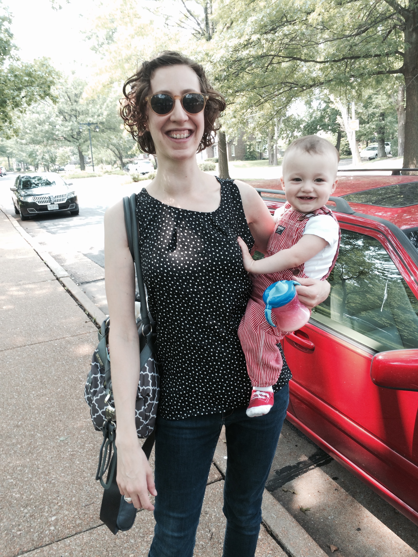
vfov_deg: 61.7
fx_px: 467
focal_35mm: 29
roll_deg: +4.7
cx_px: 209
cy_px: 278
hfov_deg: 48.2
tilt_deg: -13.1
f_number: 2.2
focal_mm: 4.15
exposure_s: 1/120
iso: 50
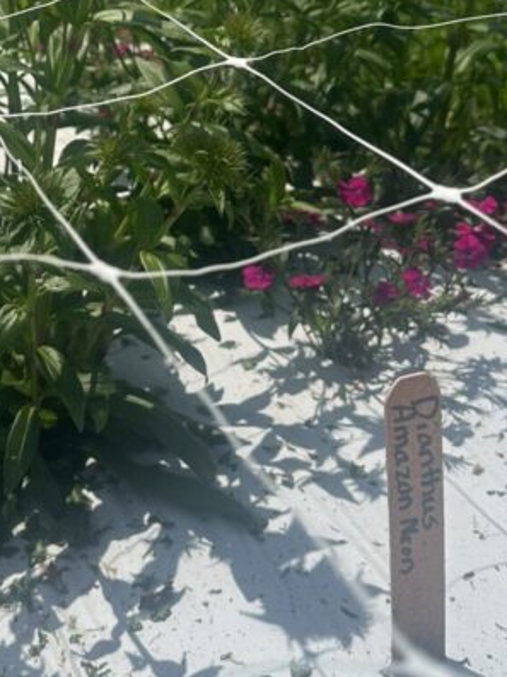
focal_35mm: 62
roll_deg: -0.8
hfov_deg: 23.2
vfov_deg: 30.6
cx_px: 72
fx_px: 1211
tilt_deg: -19.4
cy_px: 159
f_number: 1.78
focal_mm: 6.86
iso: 80
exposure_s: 1/8929
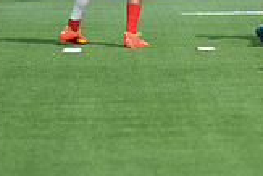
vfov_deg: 1.9
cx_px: 444
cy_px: -67
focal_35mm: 711
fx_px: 5199
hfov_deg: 2.9
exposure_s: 1/1600
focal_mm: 200
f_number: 2.8
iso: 100
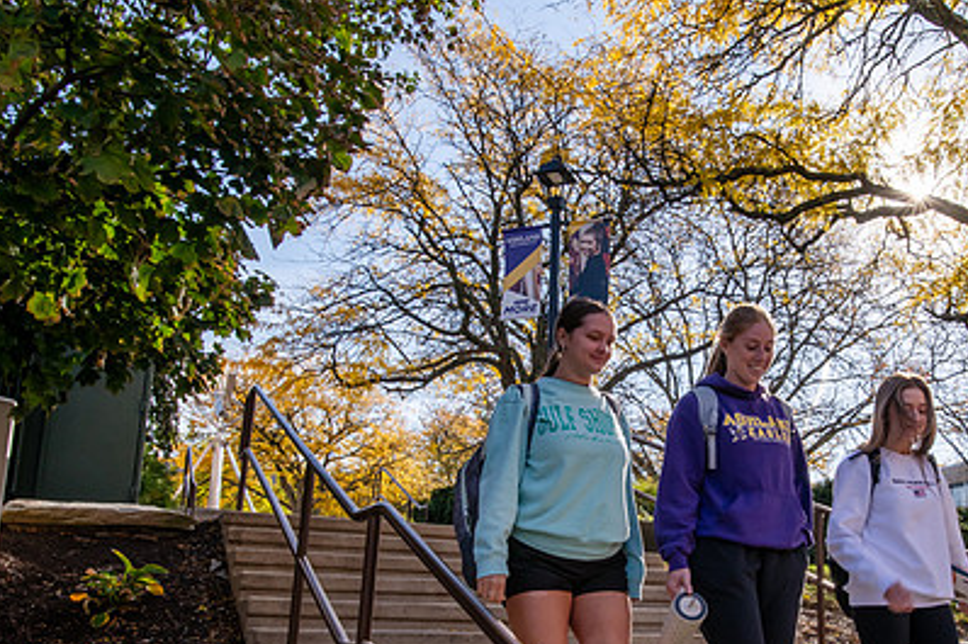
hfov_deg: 53.3
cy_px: 448
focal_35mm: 35
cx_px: 649
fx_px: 941
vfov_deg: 37.3
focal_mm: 24
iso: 320
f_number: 20
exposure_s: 1/125
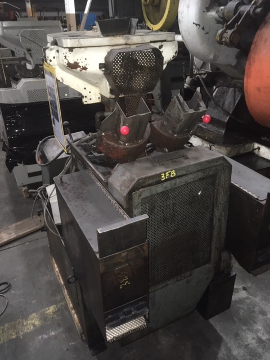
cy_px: 180
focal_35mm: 29
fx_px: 302
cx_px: 135
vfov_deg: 61.7
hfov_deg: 48.2
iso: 200
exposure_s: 1/16
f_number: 2.2
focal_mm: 4.15
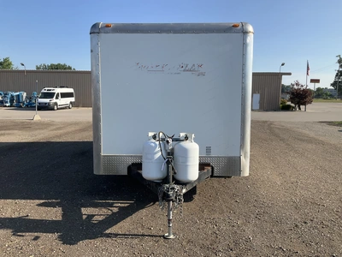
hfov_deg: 61.7
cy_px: 128
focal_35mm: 29
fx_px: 287
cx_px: 171
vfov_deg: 48.2
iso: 25
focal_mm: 3
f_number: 1.8
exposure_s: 1/1342
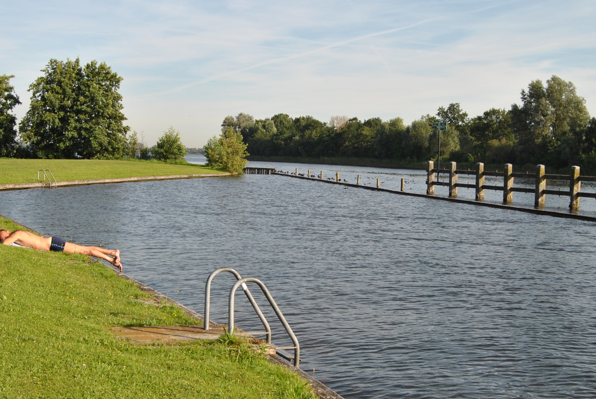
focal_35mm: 52
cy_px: 204
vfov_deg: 26.1
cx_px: 290
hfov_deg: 38.1
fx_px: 862
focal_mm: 22
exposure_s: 1/250
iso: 100
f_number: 7.1
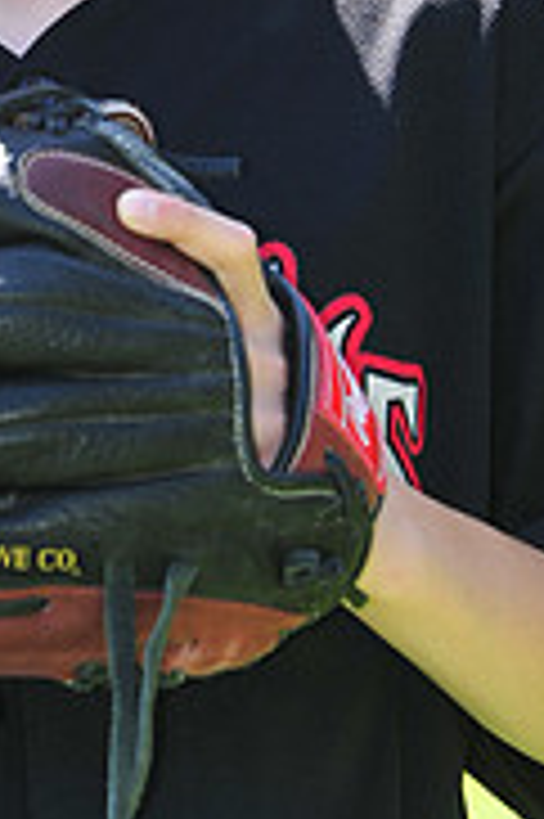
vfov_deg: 3.2
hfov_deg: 2.2
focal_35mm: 637
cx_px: -76
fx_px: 14465
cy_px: -252
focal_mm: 200
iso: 200
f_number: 7.1
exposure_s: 1/160
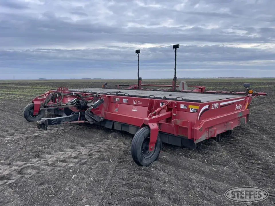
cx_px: 138
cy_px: 103
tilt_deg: -5.2
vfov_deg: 53.1
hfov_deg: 67.3
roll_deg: +0.6
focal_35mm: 26
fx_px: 207
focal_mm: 5.1
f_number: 1.6
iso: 32
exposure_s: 1/1238
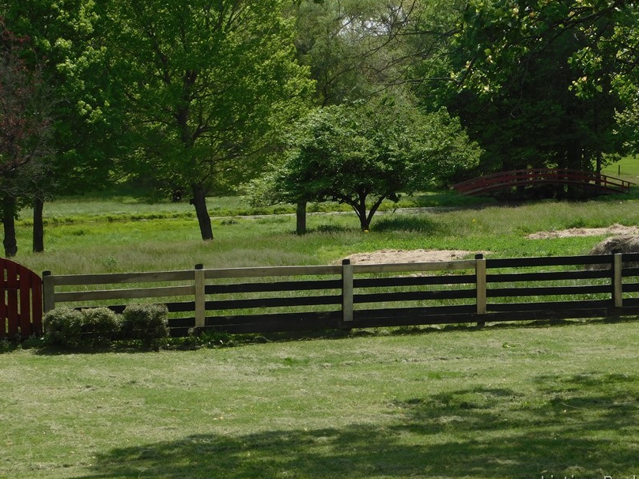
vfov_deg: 16.4
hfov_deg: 21.7
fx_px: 1661
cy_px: 192
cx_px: 384
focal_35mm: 90
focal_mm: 12.6
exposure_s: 1/800
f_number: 4.3
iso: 125
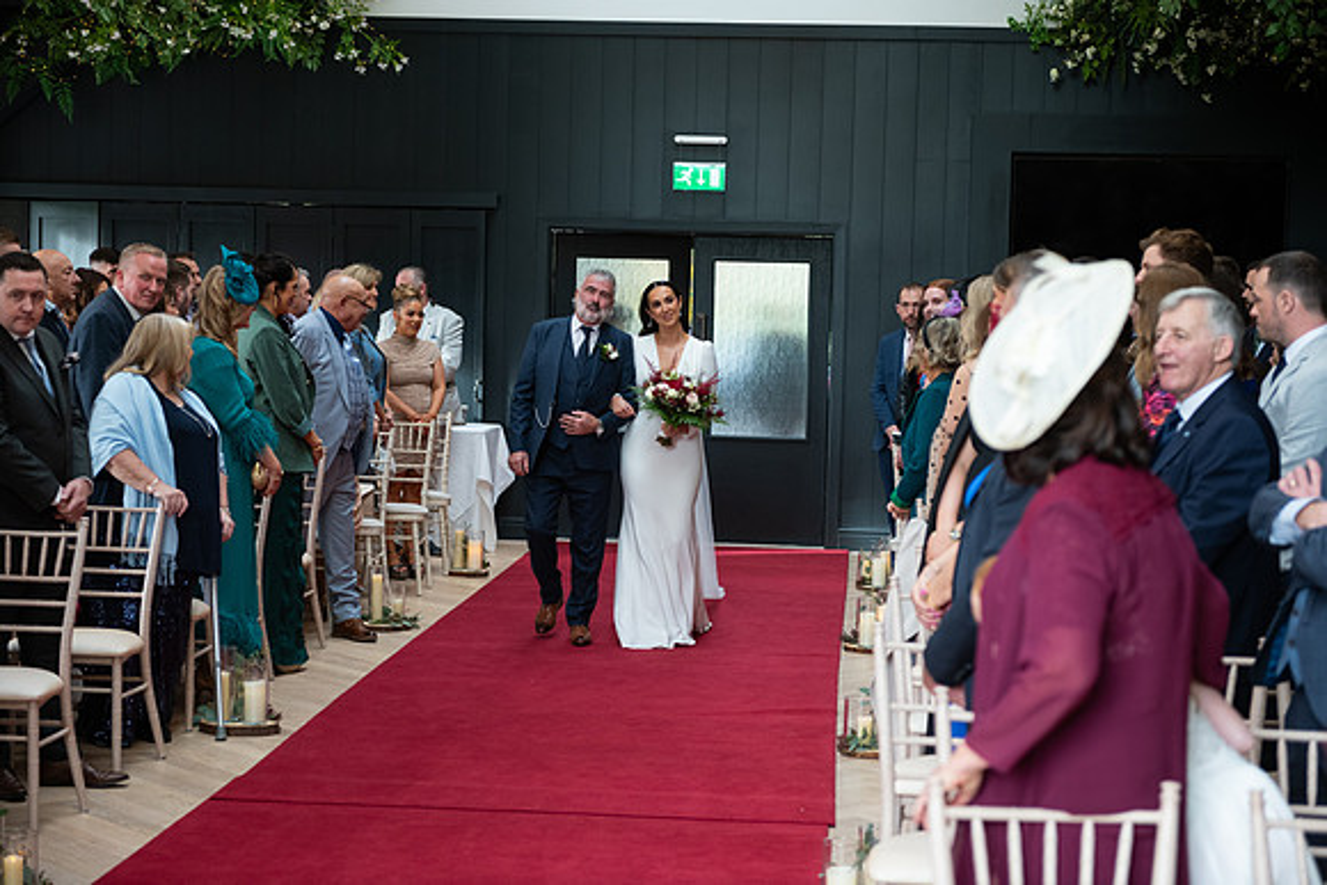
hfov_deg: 28.8
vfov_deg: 19.5
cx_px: 664
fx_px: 2581
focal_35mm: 70
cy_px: 442
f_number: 3.5
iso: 640
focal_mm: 70
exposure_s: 1/160
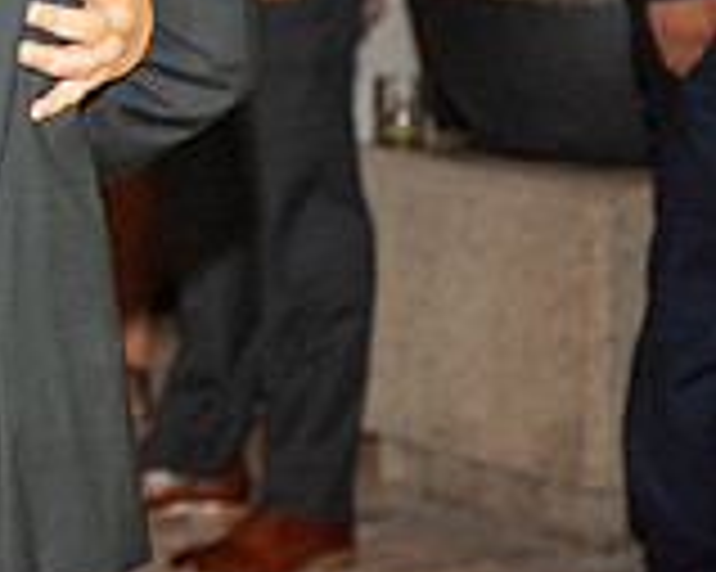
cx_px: -585
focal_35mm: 240
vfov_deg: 6.4
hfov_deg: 7.8
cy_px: -83
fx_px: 5083
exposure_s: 1/125
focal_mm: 70
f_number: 2.8
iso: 1250
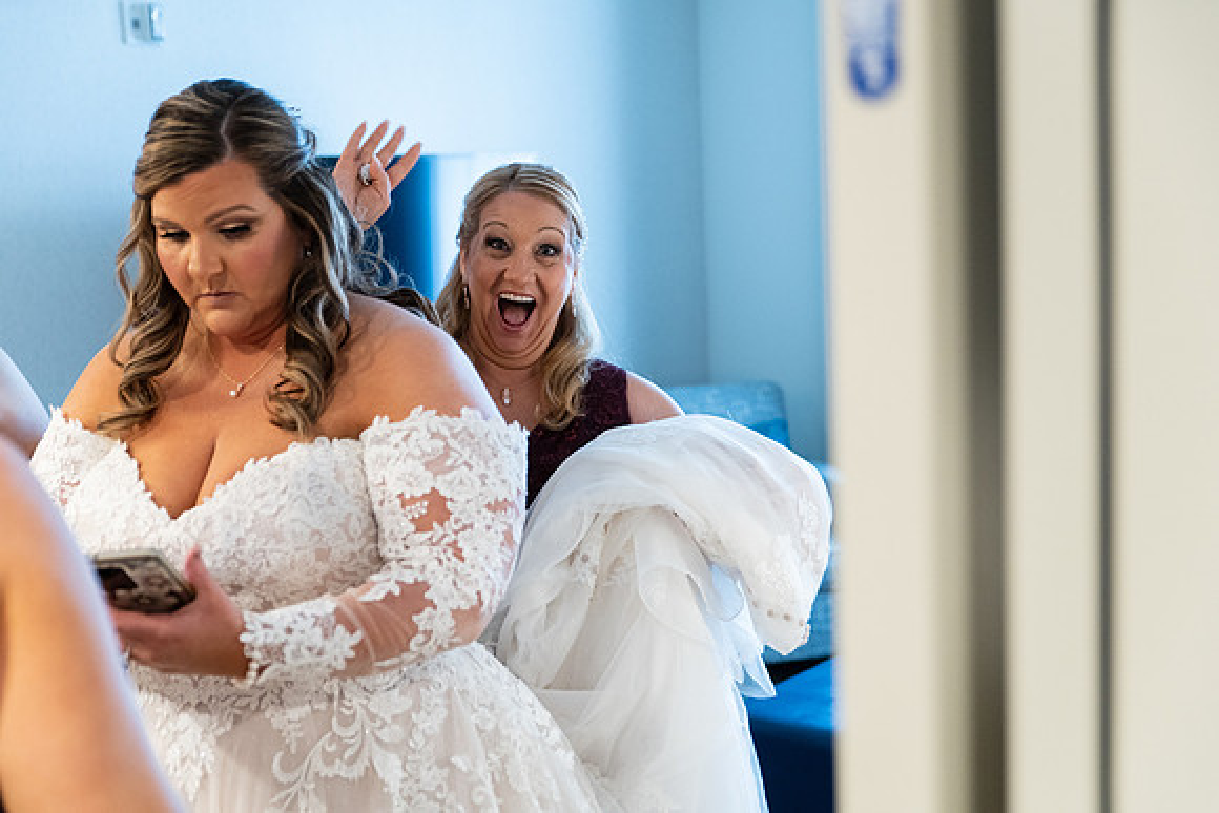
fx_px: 1592
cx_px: 610
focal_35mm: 47
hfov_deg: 41.9
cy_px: 406
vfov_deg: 28.7
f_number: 2.8
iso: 2000
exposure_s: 1/200
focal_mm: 47
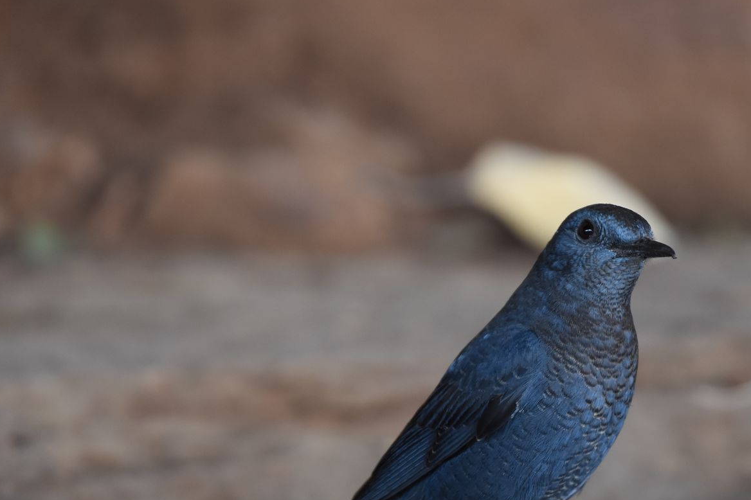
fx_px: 21417
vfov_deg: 1.3
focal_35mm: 1027
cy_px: 315
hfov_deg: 2.0
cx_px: 412
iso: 1250
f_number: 5.6
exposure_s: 1/125
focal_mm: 500
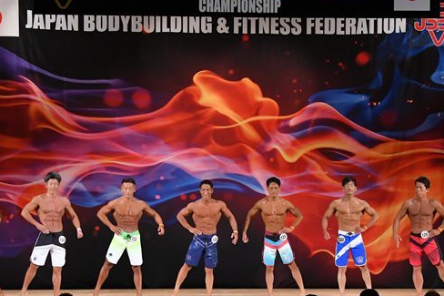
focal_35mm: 119
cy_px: 210
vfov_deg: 11.5
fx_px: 1467
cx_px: 234
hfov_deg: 17.2
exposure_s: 1/400
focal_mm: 50
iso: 3200
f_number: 5.6
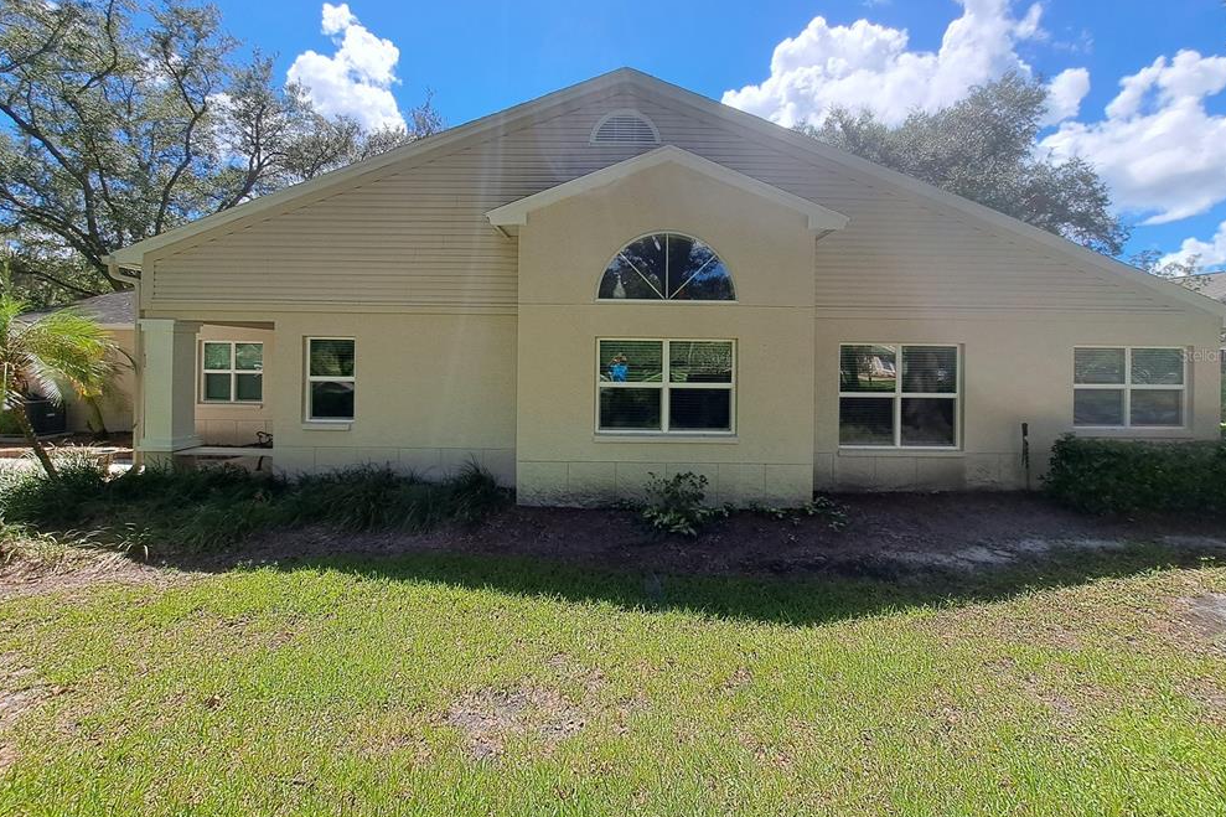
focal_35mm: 14
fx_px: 477
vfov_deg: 80.8
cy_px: 355
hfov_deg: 104.3
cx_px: 620
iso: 50
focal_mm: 1.74
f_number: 2.2
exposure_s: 1/1110
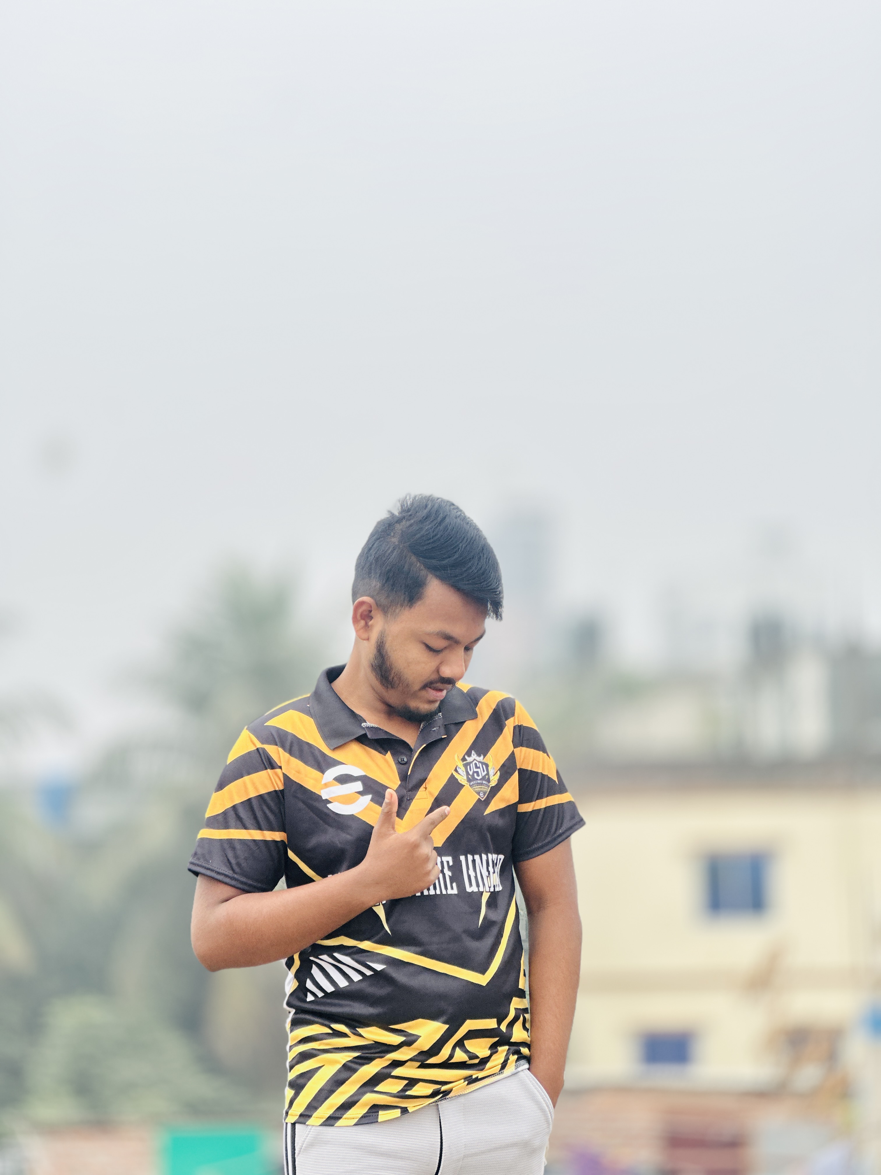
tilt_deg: +6.5
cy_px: 588
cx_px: 440
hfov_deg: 19.1
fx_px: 2613
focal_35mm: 77
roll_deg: +0.4
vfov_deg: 25.3
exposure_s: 1/396
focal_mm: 9
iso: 32
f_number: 2.8
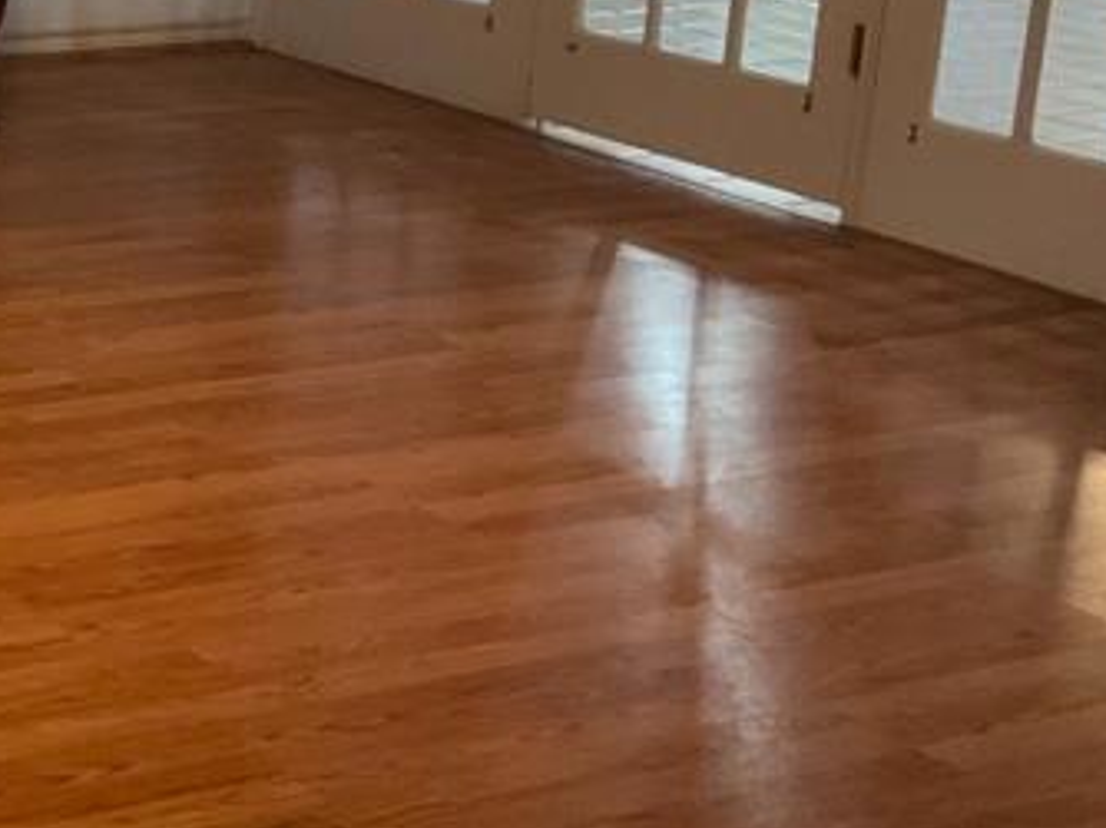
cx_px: -391
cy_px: 113
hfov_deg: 19.9
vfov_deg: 16.4
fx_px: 2842
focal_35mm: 89
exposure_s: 1/30
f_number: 1.8
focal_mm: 3
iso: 250
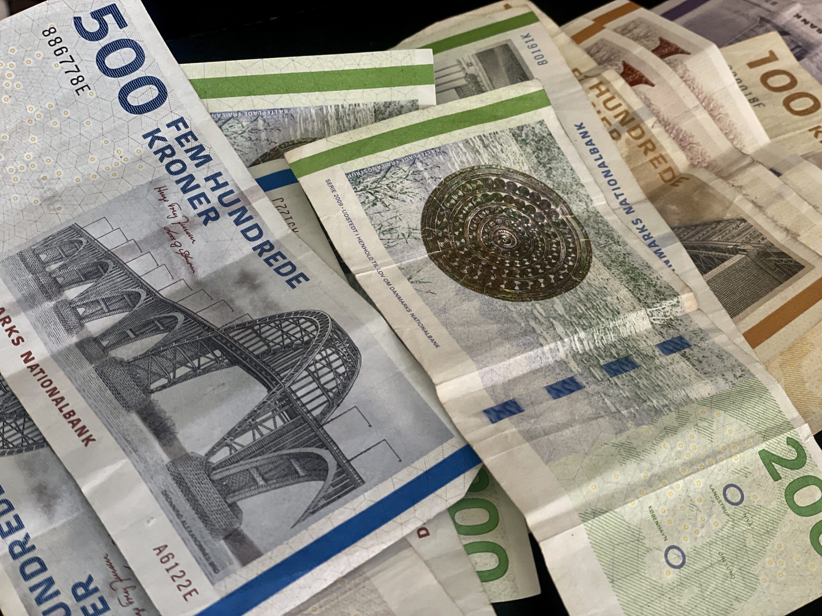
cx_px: 411
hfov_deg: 36.8
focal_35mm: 52
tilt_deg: -48.4
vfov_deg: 28.0
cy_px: 308
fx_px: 1235
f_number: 2
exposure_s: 1/50
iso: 160
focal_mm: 6
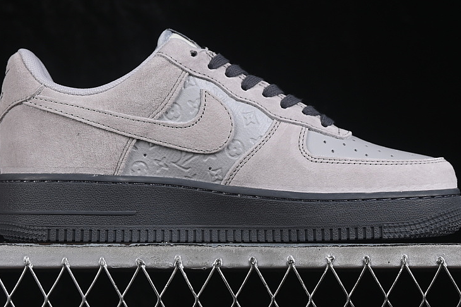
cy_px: 102
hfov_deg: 18.4
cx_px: 223
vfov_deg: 12.3
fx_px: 1421
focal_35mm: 111
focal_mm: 50
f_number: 8
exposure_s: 1/80
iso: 160
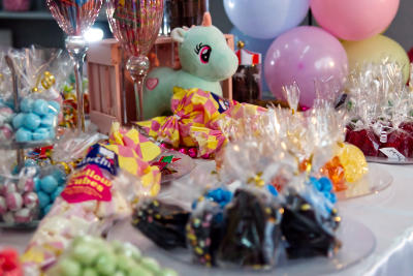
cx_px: 206
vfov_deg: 18.2
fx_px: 861
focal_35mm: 75
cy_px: 138
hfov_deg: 27.0
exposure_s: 1/1250
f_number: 3.2
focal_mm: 50
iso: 800
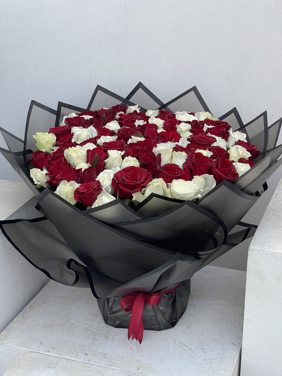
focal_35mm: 64
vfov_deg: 30.3
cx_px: 141
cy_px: 188
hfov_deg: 22.9
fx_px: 695
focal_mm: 7.5
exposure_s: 1/314
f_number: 2.2
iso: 20
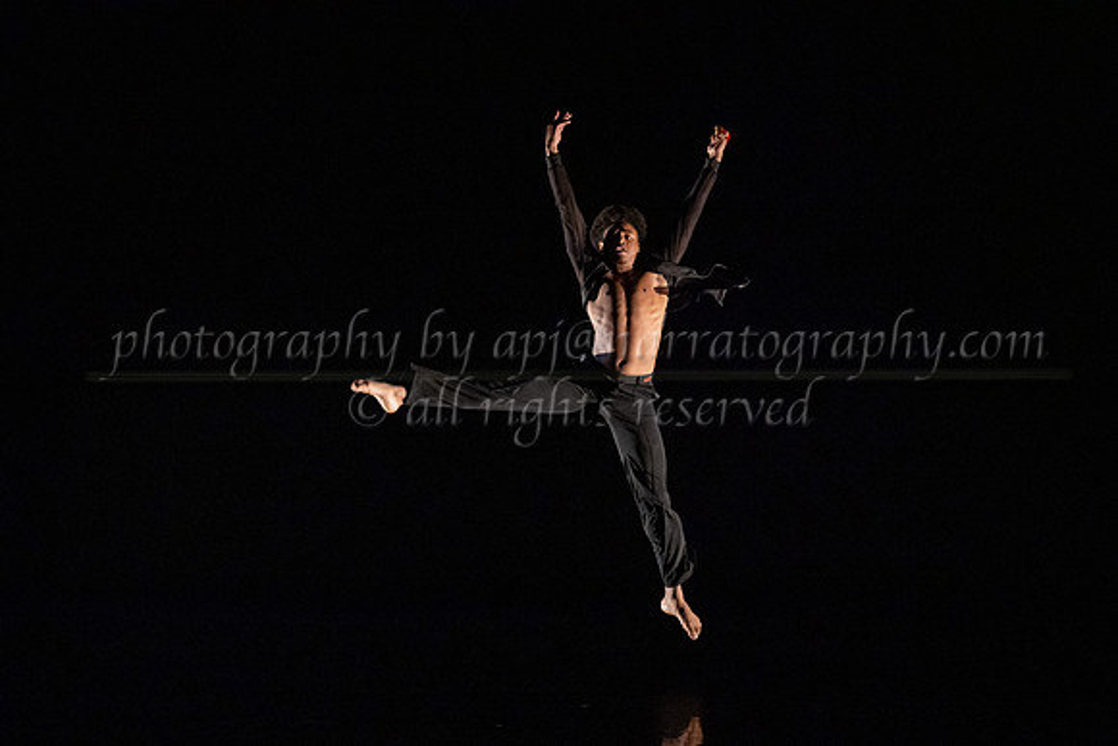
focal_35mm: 115
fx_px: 3558
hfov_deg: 17.9
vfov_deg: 12.0
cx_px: 529
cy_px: 427
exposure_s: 1/500
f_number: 2.8
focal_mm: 100
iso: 5000
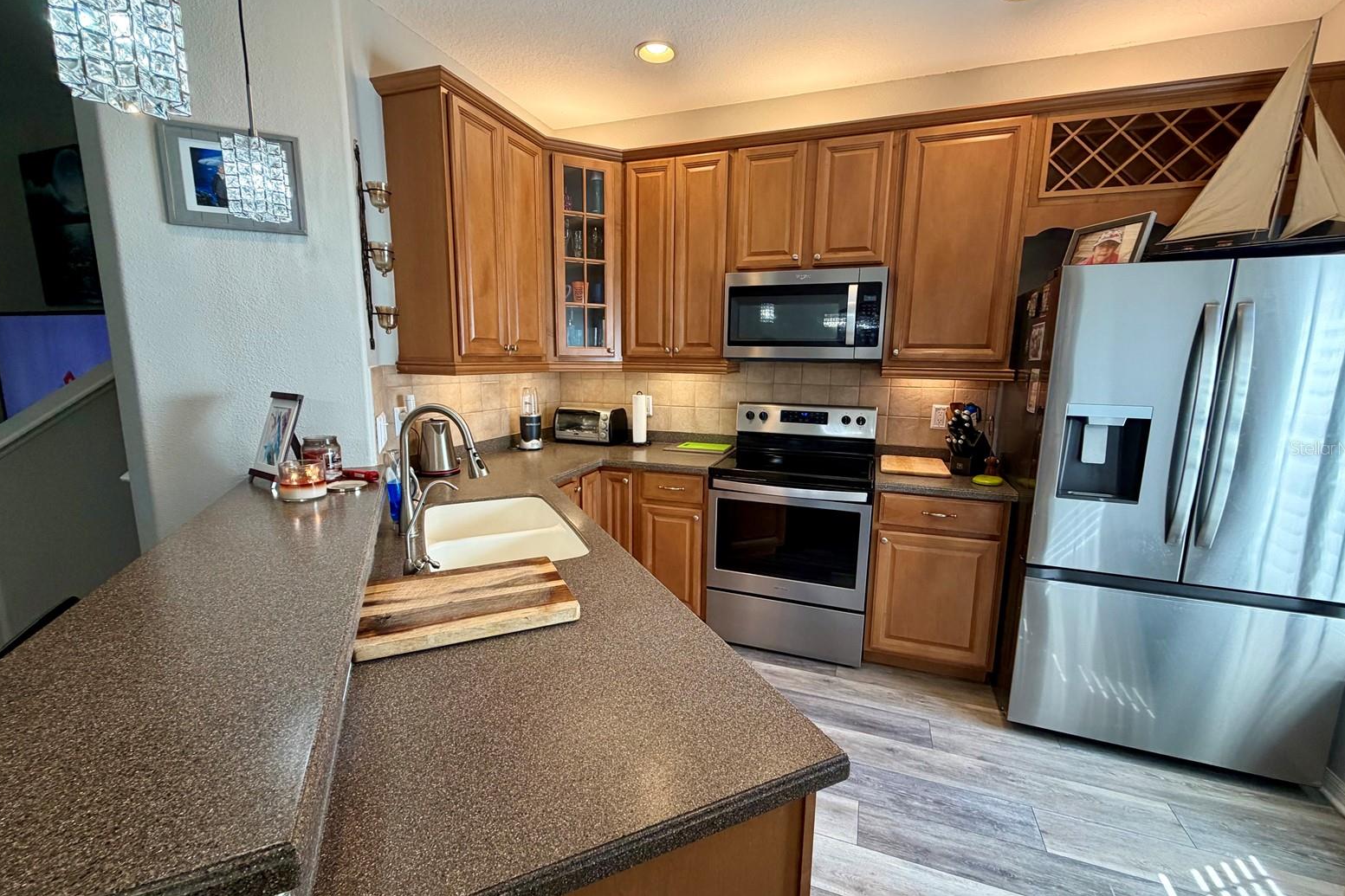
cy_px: 448
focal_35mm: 15
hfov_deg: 100.4
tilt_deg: -8.9
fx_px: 560
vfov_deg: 77.3
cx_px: 679
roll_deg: -0.5
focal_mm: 2.22
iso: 160
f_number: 2.2
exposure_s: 1/120
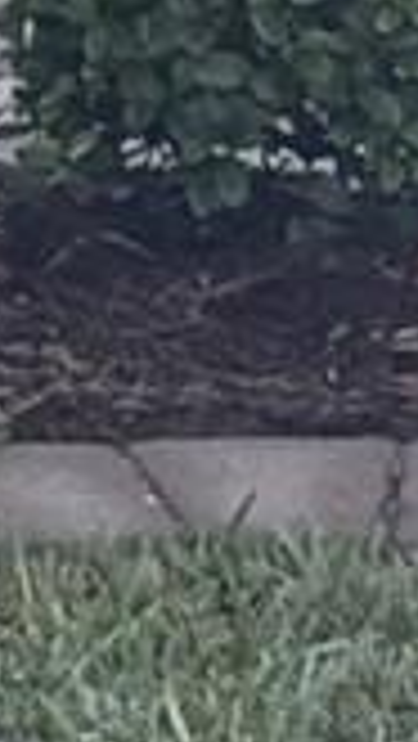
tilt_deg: +2.1
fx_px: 9994
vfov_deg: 4.1
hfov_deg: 2.4
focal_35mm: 508
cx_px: -1038
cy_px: -1484
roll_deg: +0.2
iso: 80
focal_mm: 6.76
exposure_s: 1/1330
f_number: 1.78
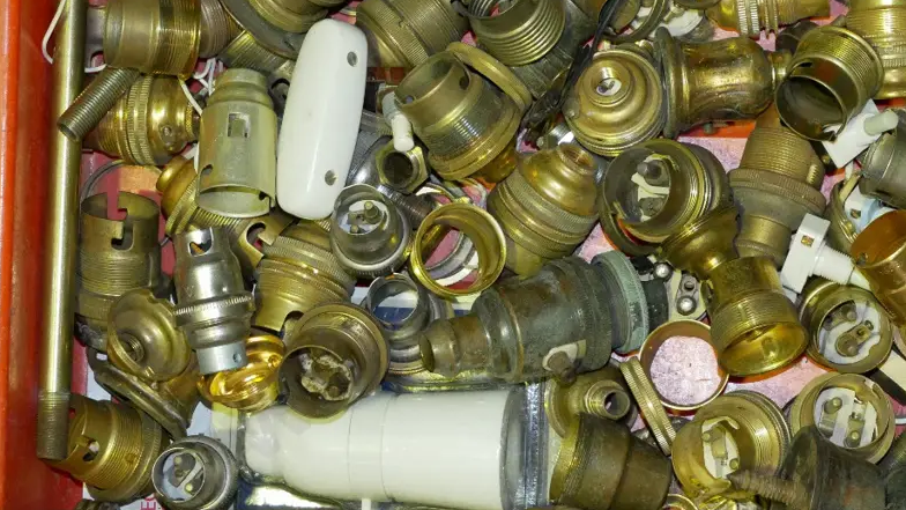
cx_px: 551
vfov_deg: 9.3
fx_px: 3147
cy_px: 206
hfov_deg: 16.4
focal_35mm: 131
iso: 3200
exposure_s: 1/100
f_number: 5.6
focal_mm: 46
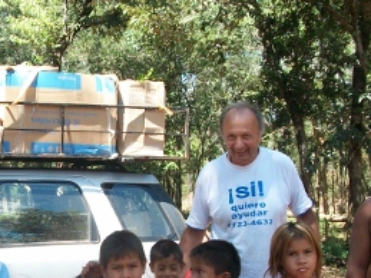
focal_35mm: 79
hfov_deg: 24.2
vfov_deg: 18.5
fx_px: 846
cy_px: 228
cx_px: 56
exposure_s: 1/250
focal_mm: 5.7
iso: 80
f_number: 2.9
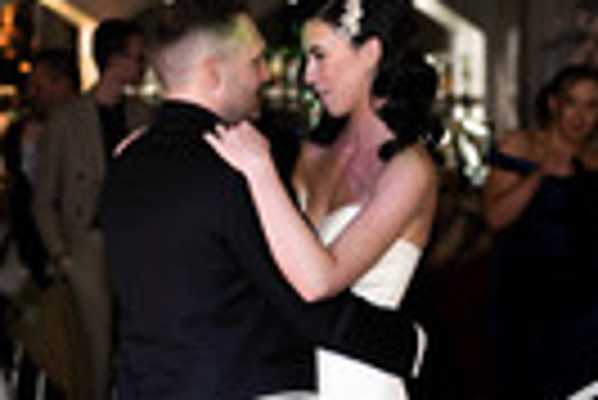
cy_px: 366
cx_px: 360
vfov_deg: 4.6
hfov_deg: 6.9
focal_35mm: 300
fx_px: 4989
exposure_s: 1/160
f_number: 2.8
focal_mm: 100
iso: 400
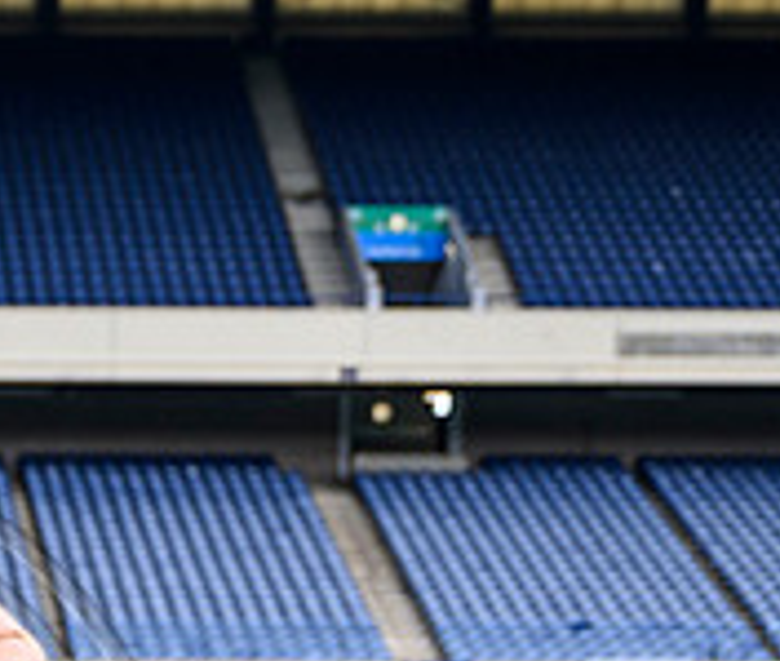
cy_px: 905
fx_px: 4251
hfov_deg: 10.2
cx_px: -258
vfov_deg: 8.7
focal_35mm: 180
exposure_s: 1/200
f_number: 3.5
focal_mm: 49
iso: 125
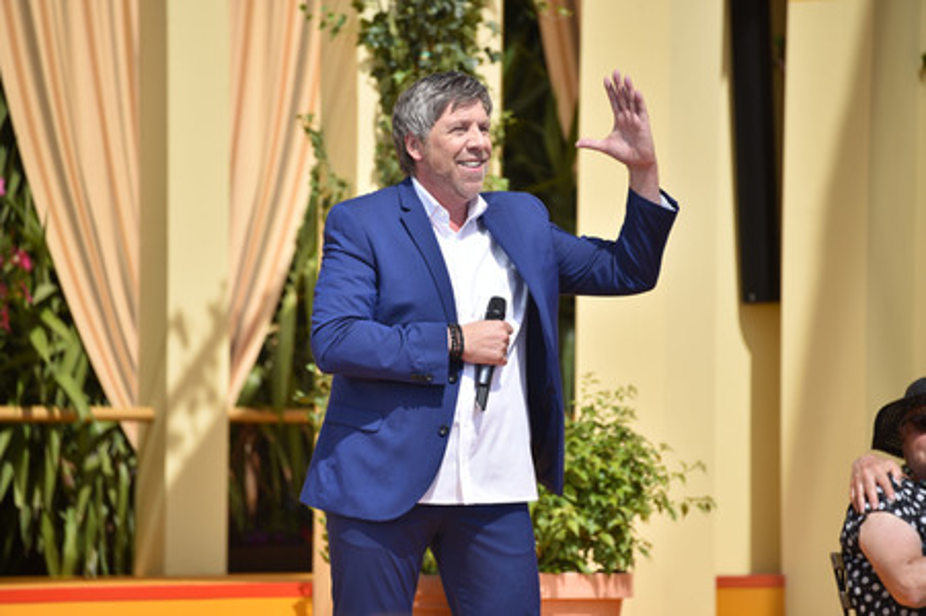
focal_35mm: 300
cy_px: 308
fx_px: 7711
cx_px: 463
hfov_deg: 6.9
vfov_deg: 4.6
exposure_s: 1/640
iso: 125
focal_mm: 300
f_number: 5.6
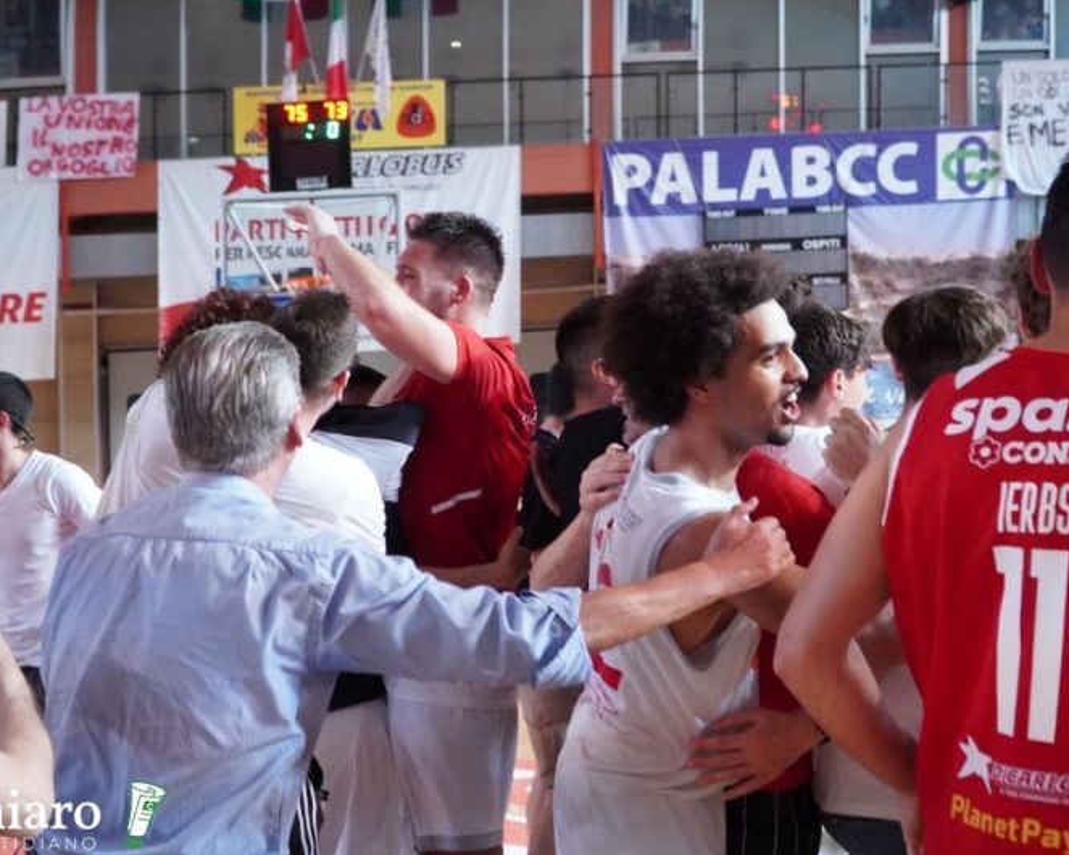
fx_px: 1613
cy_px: 428
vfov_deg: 29.7
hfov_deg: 36.7
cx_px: 566
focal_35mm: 51
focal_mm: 30
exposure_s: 1/500
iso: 5000
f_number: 4
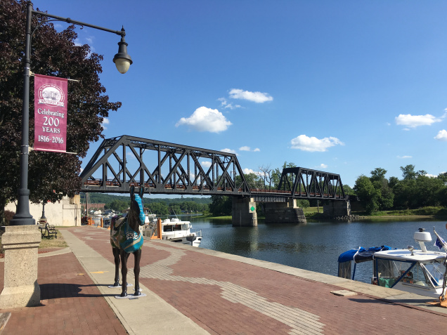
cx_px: 224
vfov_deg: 48.2
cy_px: 168
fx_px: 374
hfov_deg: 61.7
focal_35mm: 29
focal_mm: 4.15
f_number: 2.2
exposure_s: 1/1425
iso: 25
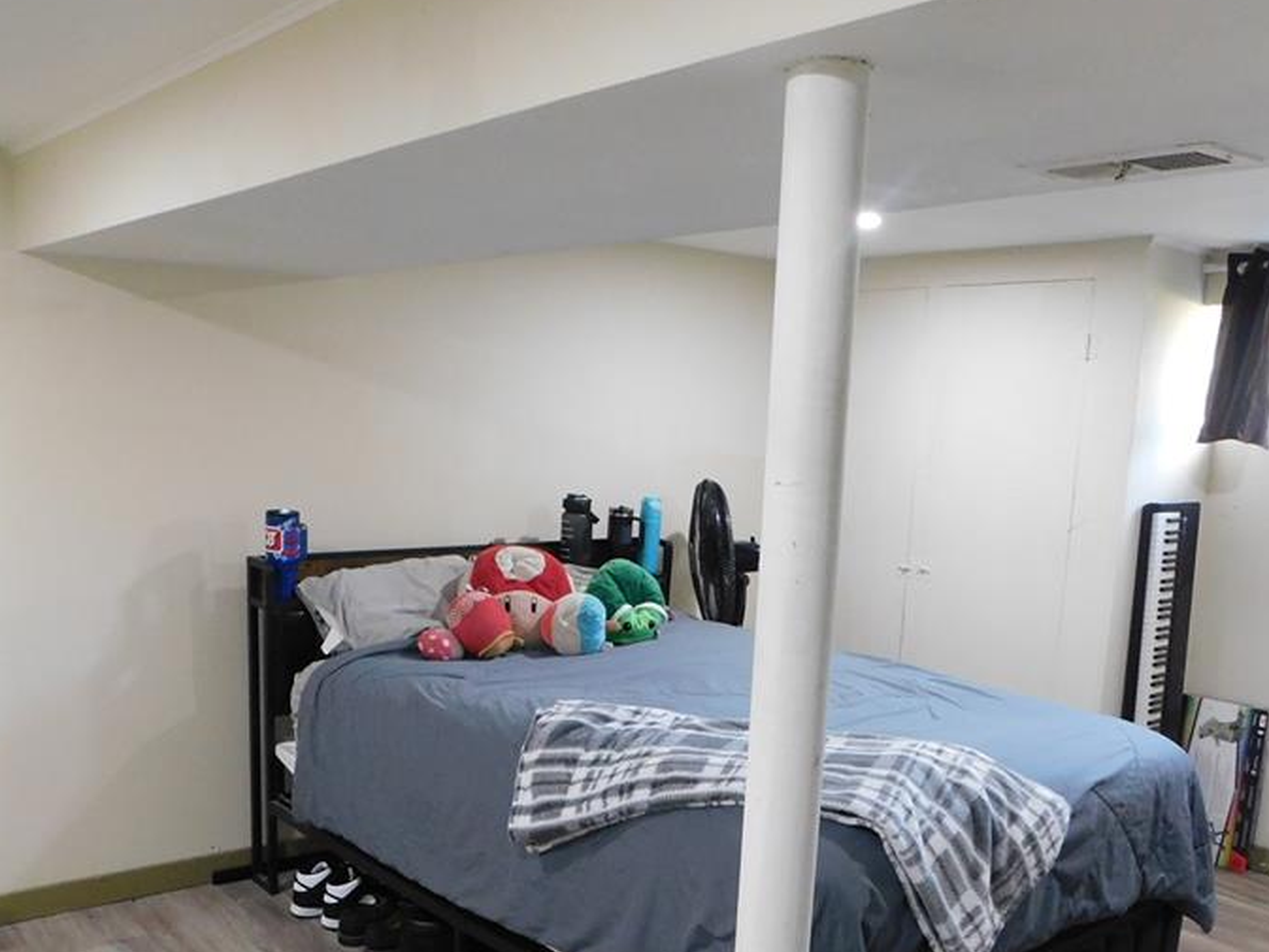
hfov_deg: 52.6
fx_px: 1283
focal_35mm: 35
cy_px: 696
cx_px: 615
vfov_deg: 39.8
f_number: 3
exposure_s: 1/30
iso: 400
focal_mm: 4
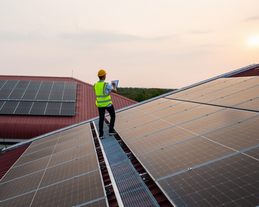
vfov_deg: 51.5
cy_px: 106
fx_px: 215
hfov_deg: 62.2
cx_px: 123
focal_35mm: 28
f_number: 3.5
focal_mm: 24
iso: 125
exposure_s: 1/1250
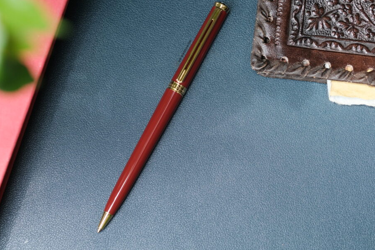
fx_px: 1063
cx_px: 169
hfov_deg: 20.0
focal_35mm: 102
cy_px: 118
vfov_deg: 13.4
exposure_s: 1/640
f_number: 3.2
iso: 640
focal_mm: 60
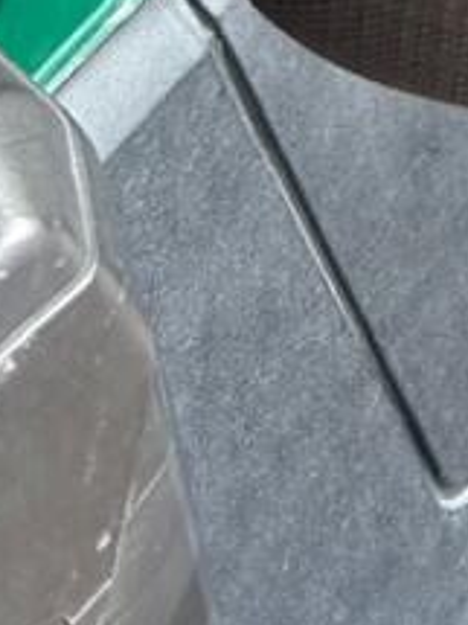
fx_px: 2616
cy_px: -1012
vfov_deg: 10.9
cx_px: 637
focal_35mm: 145
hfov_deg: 10.0
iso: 50
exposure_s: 1/1531
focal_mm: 5.7
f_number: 1.5
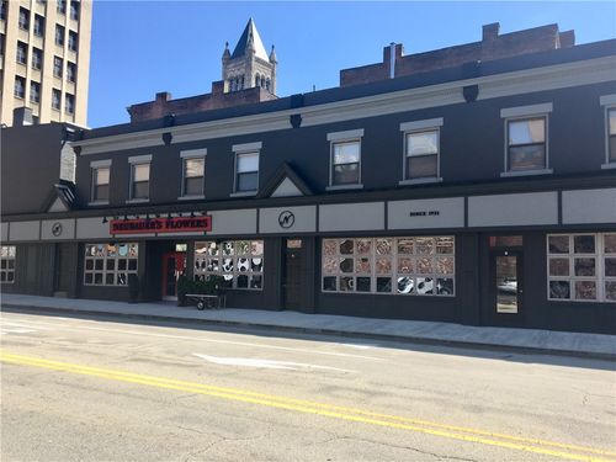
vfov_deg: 48.2
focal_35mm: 29
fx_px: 516
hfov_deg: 61.7
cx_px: 308
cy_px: 231
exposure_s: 1/718
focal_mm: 4.15
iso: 25
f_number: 2.2
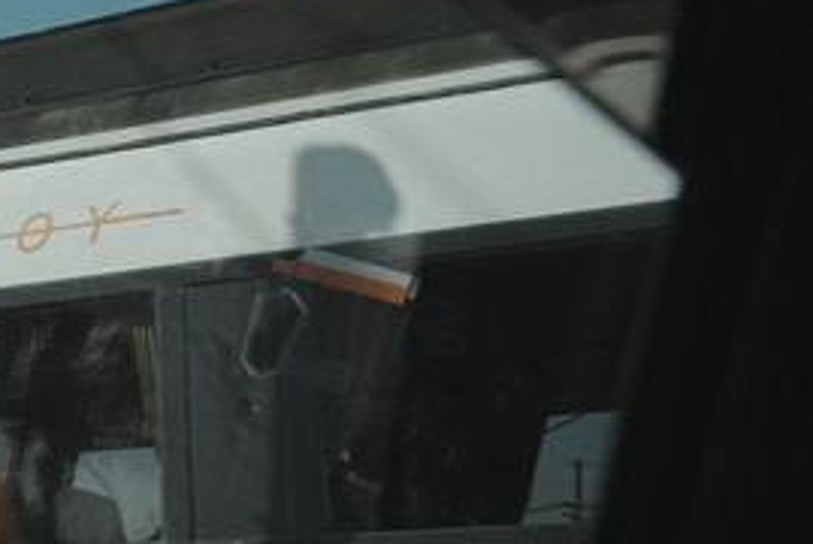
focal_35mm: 84
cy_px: 604
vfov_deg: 15.8
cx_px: -363
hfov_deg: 20.9
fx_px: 1899
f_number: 5.6
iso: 250
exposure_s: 1/800
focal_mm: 29
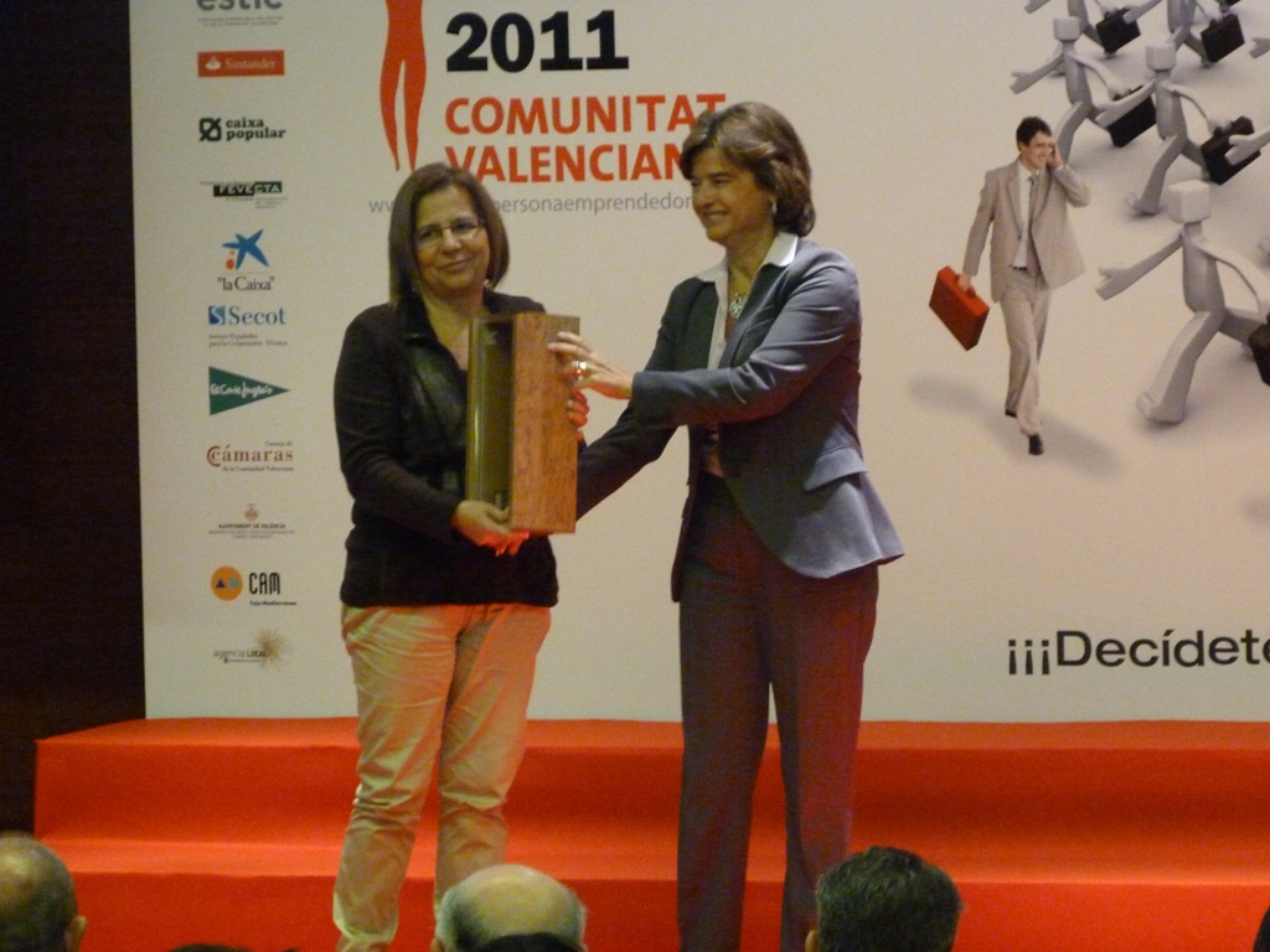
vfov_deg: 6.6
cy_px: 476
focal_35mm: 224
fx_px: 8218
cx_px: 635
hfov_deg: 8.8
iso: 800
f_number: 3.9
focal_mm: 40.4
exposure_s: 1/40
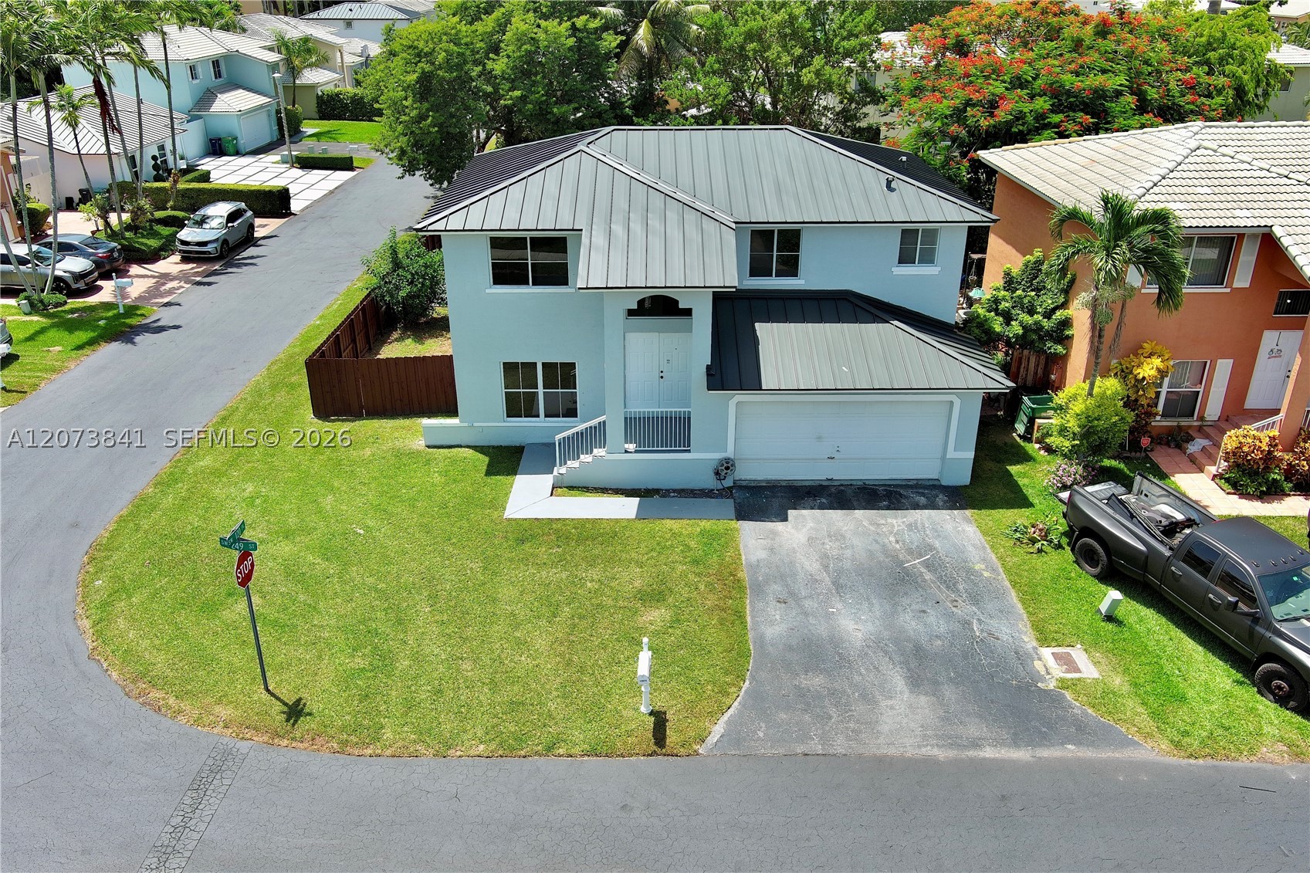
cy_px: 436
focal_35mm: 29
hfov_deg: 63.7
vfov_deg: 45.0
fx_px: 1055
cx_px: 655
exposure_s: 1/891
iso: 100
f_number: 2.8
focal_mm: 10.57
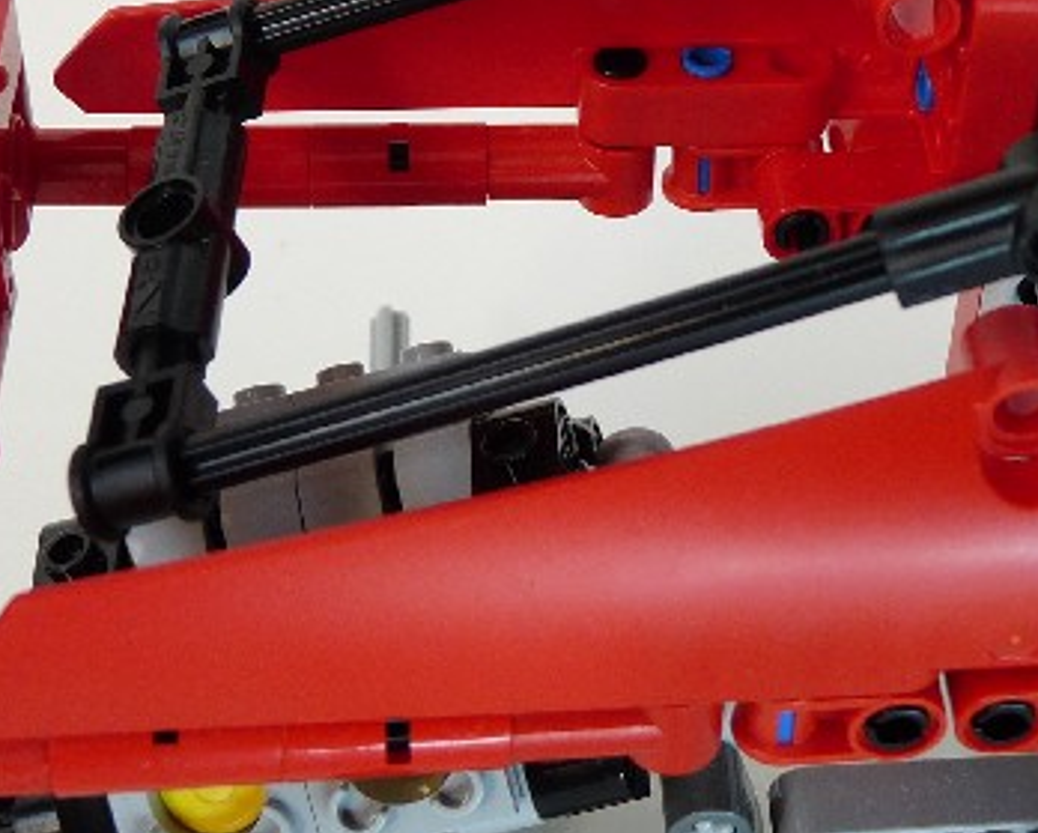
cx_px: 853
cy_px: 227
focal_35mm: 74
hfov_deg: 25.2
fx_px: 2275
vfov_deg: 20.6
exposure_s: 1/30
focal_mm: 5.9
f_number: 3
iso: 100
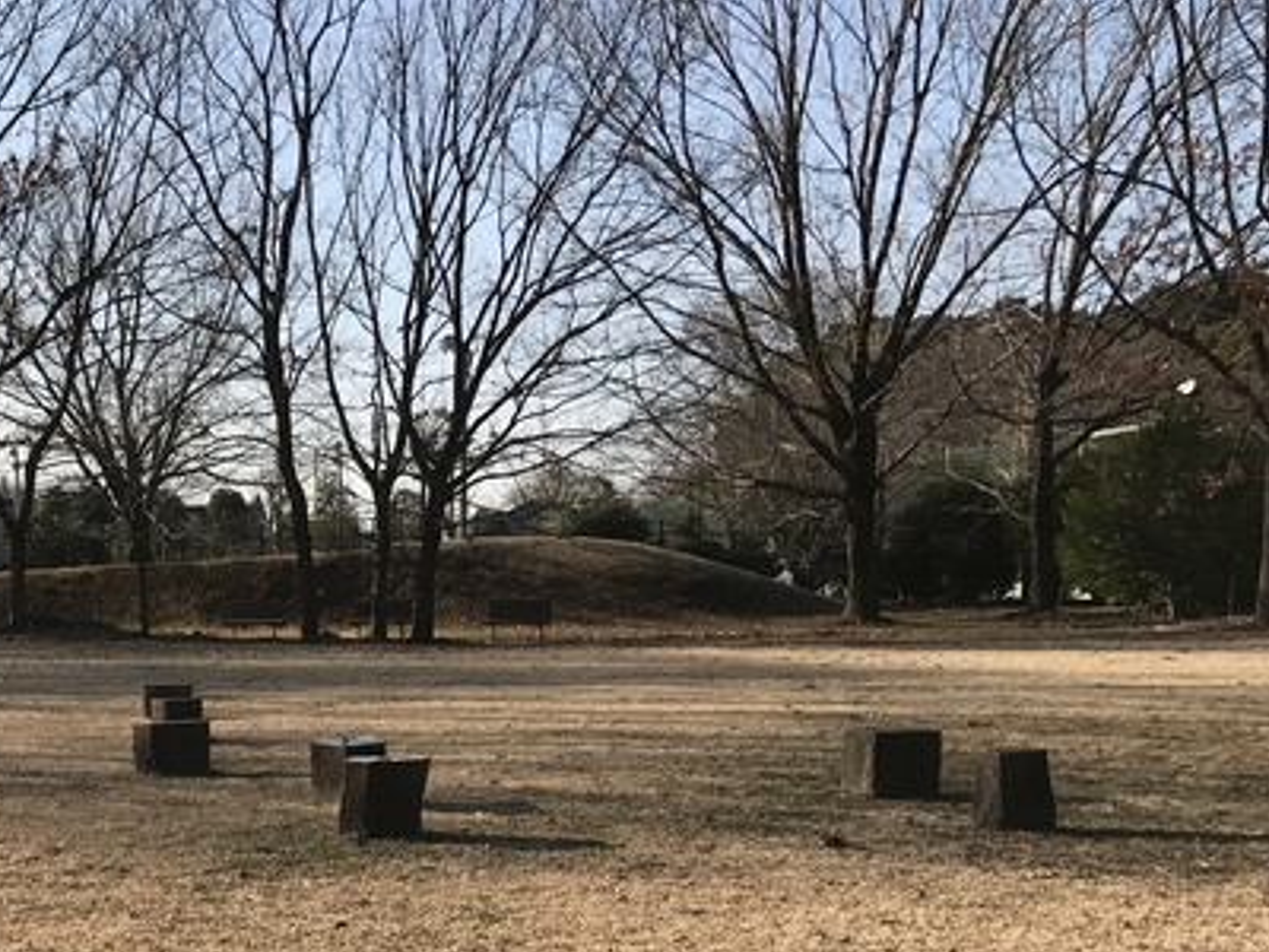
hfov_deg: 32.8
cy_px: 841
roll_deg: +0.6
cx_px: 155
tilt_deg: -7.3
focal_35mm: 56
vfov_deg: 25.4
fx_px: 2053
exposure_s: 1/1773
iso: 20
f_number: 1.8
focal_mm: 3.99
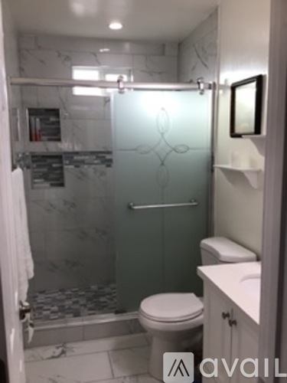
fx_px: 343
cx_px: 144
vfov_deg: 58.4
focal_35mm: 31
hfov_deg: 45.4
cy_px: 192
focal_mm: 3.3
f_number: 2.4
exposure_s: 1/60
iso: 32
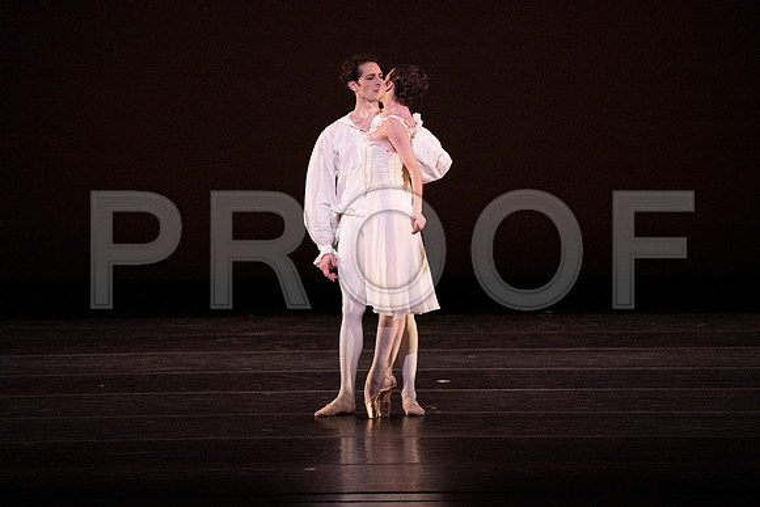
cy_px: 254
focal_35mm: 348
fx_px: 7348
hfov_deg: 5.9
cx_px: 380
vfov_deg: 4.0
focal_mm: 348
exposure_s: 1/400
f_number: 5.6
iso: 20000
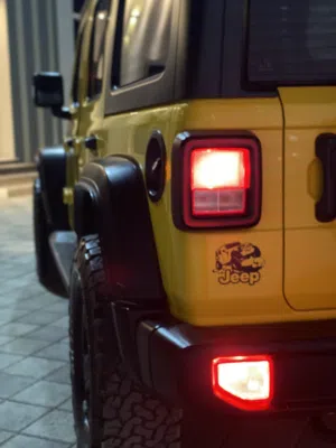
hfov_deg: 28.0
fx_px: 673
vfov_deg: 36.8
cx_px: 168
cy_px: 224
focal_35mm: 52
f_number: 2
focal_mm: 6
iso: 320
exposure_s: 1/25
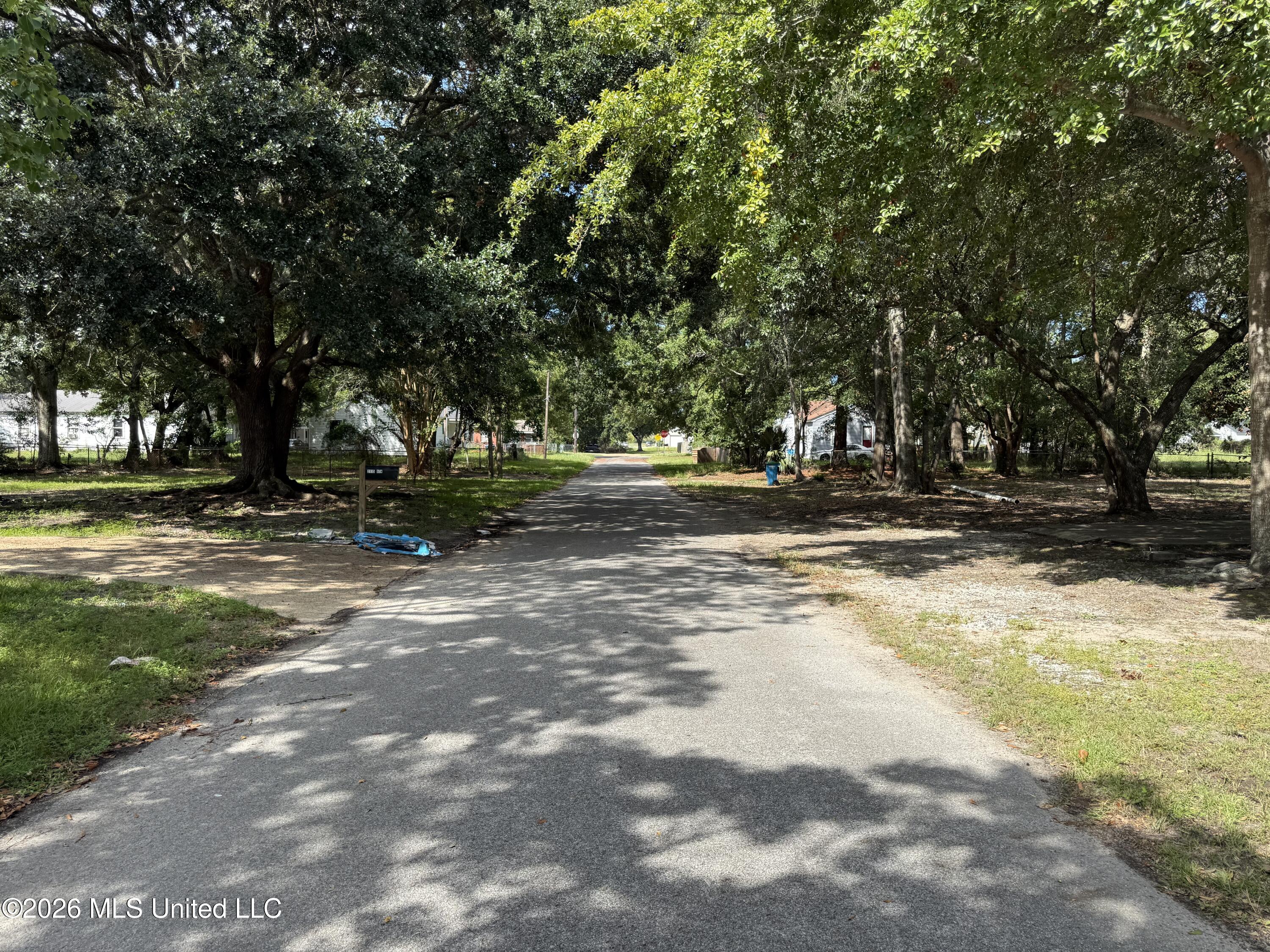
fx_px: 881
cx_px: 635
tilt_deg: -2.1
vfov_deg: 56.8
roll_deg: -0.1
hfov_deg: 71.6
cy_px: 476
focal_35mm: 24
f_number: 1.78
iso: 80
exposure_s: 1/1585
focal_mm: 6.76
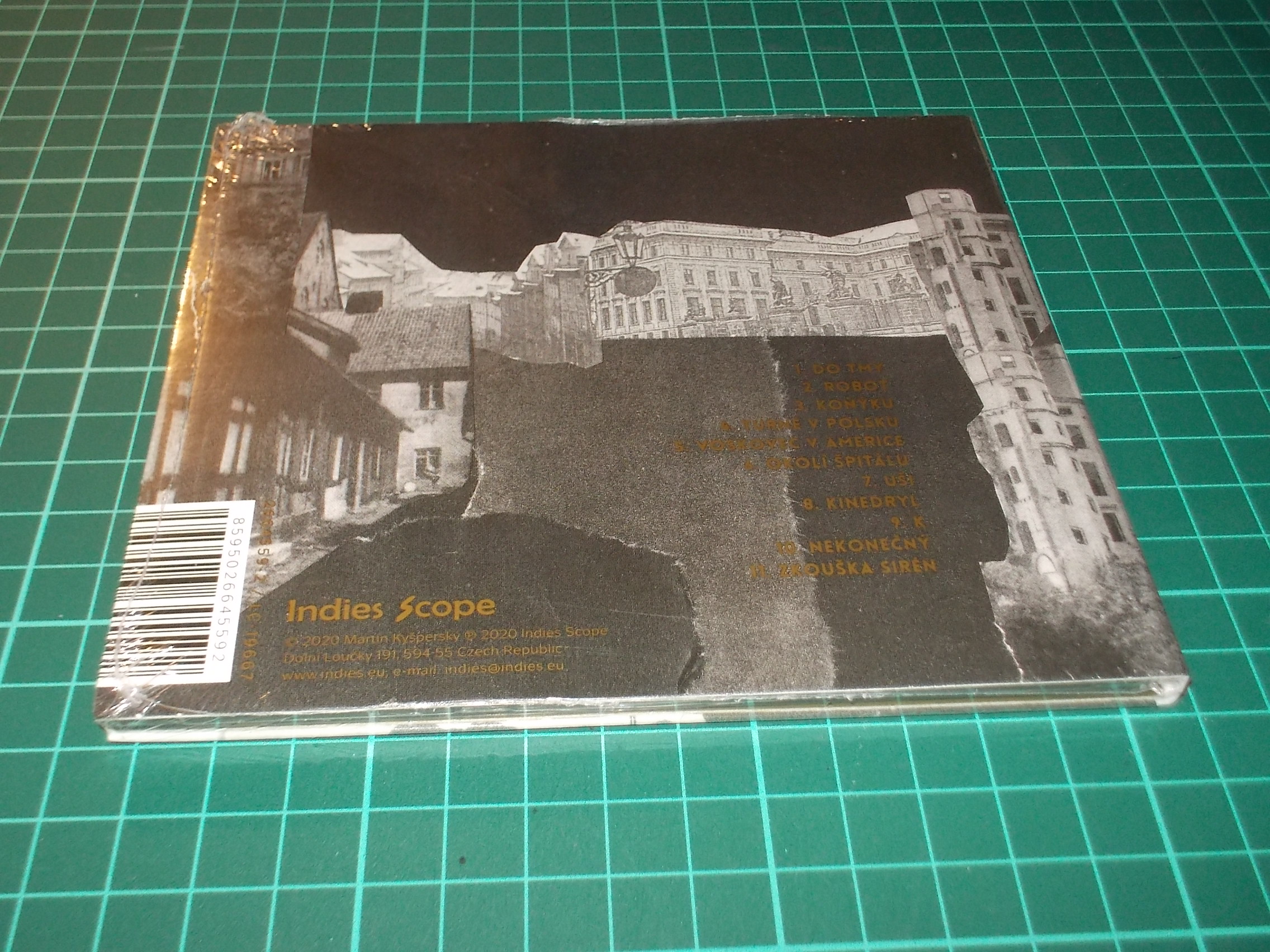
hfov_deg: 50.1
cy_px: 476
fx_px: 1357
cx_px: 635
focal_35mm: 37
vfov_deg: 38.7
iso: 200
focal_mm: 5.2
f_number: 3.7
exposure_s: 1/30
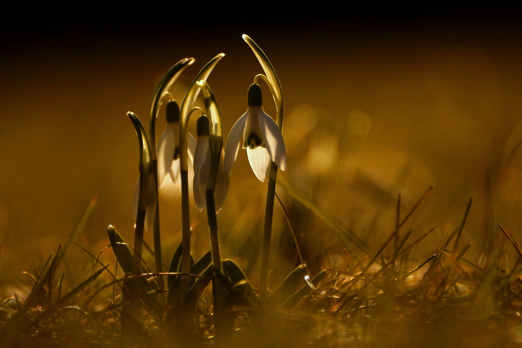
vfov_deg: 3.1
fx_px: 6521
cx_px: 261
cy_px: 174
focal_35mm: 450
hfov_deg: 4.6
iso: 100
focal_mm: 300
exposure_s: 1/1000
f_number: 5.6
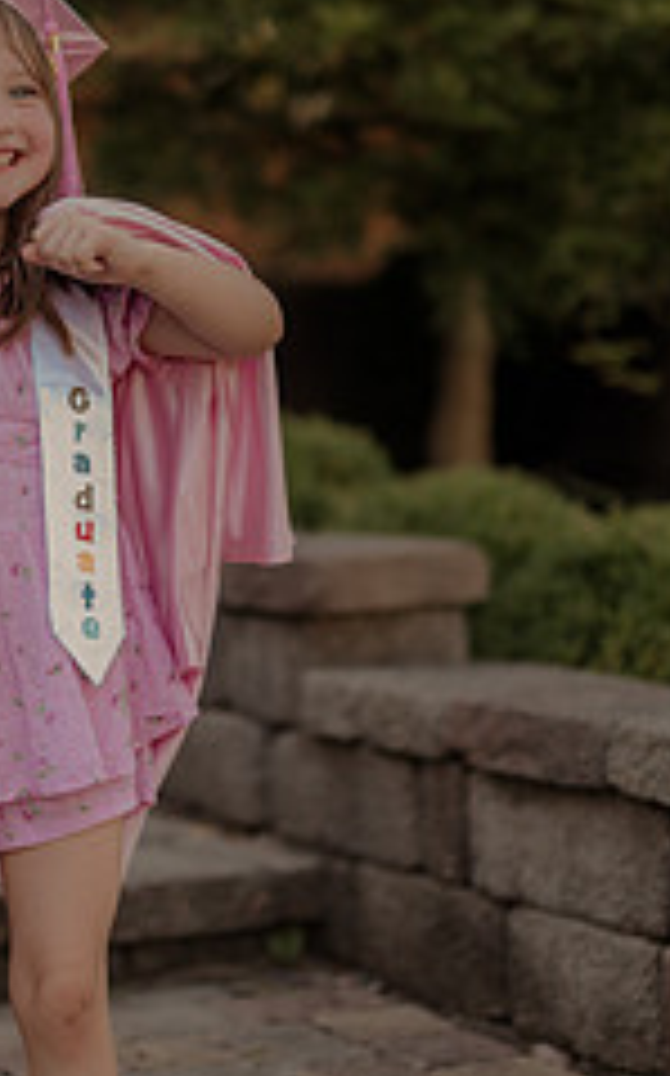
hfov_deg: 13.5
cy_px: 536
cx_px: 70
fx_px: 2810
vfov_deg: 21.7
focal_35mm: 96
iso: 80
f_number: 2
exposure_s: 1/250
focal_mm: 50
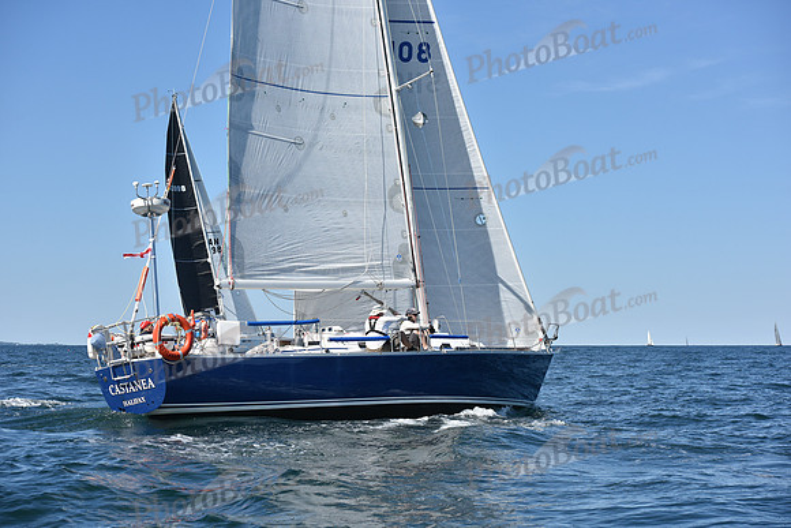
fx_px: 1538
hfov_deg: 28.8
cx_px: 396
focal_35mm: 70
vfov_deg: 19.5
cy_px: 264
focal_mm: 70
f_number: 6.3
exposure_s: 1/2000
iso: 250
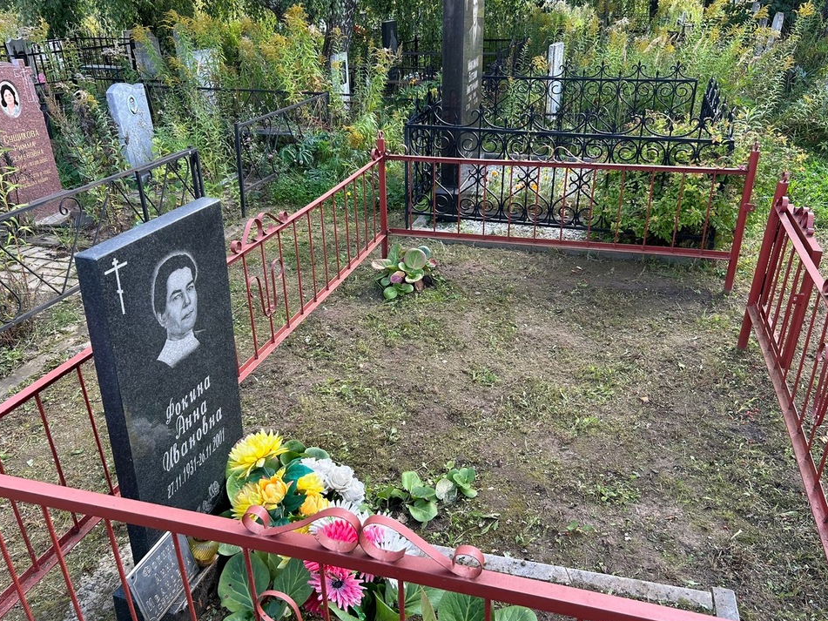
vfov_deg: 49.7
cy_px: 314
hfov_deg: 63.4
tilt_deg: -29.1
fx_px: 670
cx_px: 405
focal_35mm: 28
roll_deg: +1.5
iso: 50
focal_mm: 5.7
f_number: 1.5
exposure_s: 1/466
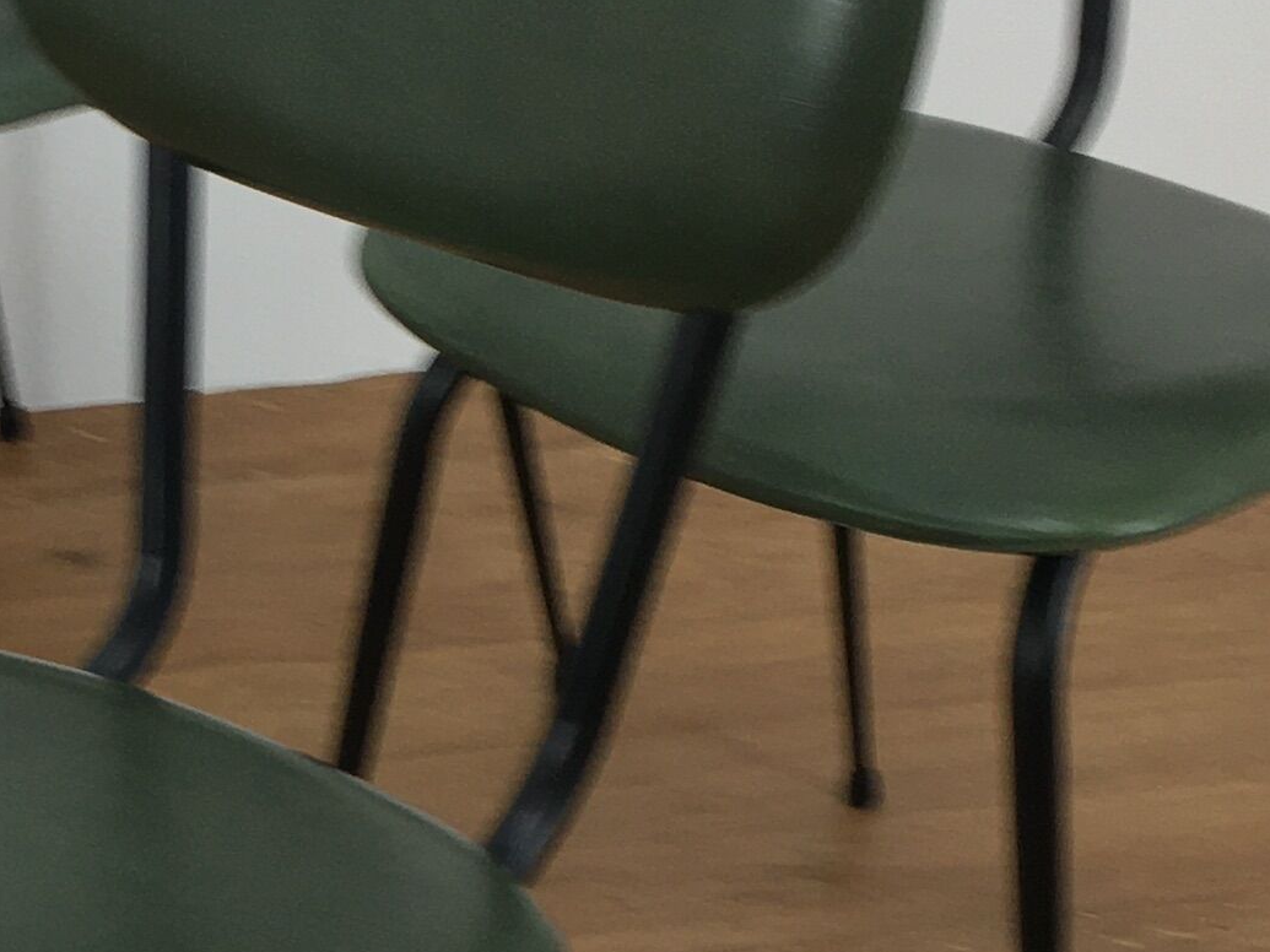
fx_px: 4145
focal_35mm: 113
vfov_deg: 13.0
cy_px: 804
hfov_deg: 17.1
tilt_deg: -30.9
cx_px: 75
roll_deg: +0.2
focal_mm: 4.15
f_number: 2.2
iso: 32
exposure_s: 1/33
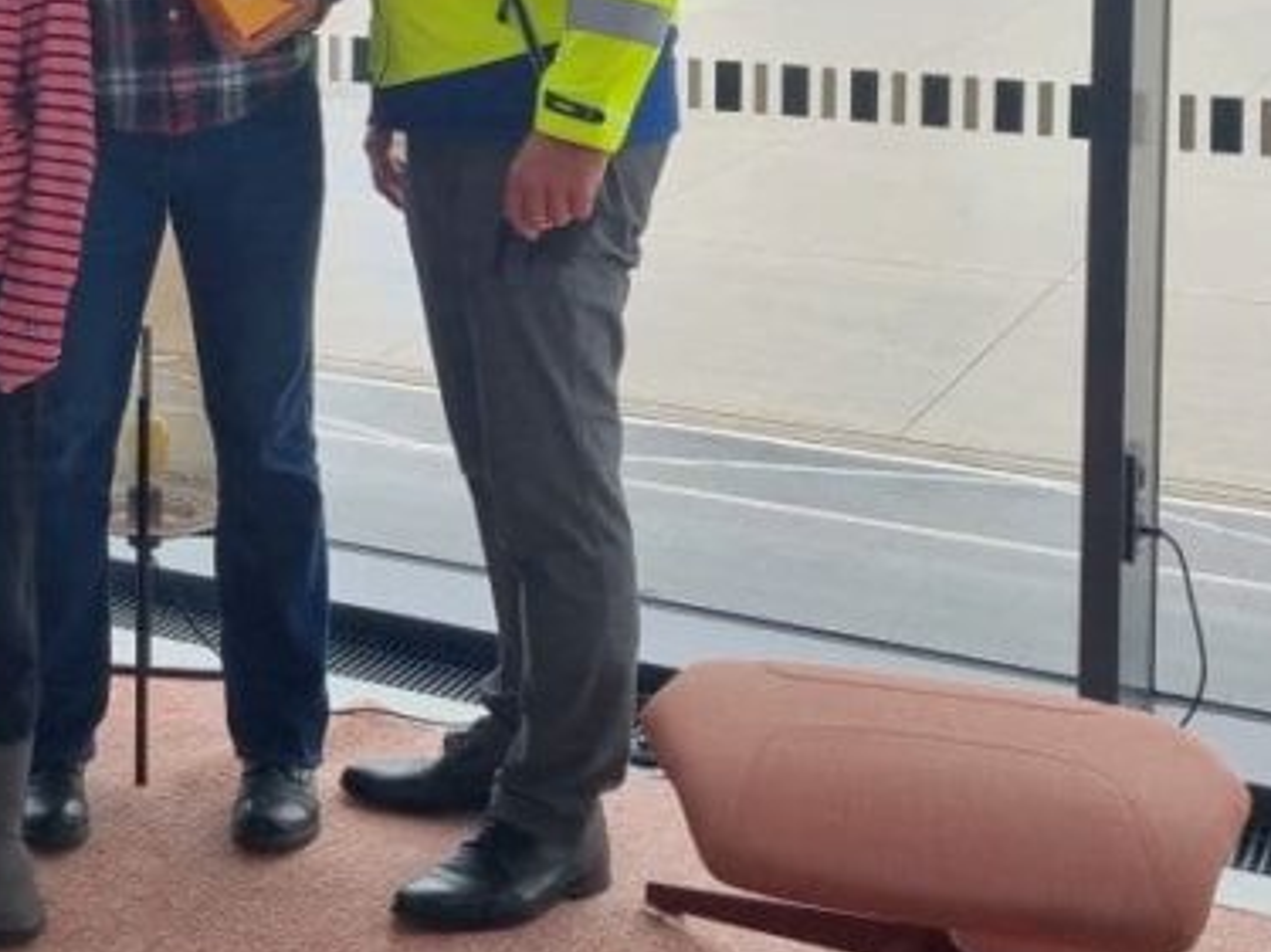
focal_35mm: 74
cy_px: -147
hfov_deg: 24.3
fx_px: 2716
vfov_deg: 18.9
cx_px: -190
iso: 50
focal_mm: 5.4
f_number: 1.8
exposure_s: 1/932
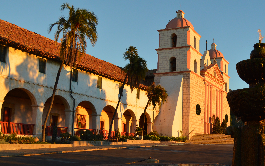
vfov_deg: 27.8
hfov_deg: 43.1
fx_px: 332
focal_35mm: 46
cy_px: 110
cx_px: 166
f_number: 5.6
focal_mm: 24
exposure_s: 1/125
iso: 140
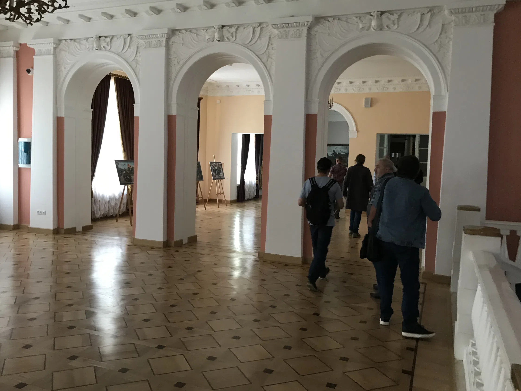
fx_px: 452
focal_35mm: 30
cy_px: 184
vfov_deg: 46.8
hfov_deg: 59.9
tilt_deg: -1.8
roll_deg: +1.2
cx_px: 247
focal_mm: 3.99
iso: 80
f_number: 1.8
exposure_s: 1/17
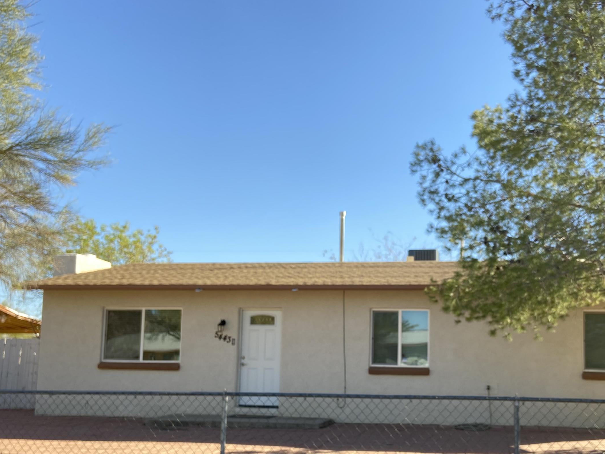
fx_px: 647
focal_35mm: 37
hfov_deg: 49.8
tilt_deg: +5.8
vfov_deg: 38.1
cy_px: 317
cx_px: 369
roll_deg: -0.5
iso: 32
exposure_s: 1/436
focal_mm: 4.25
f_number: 1.8
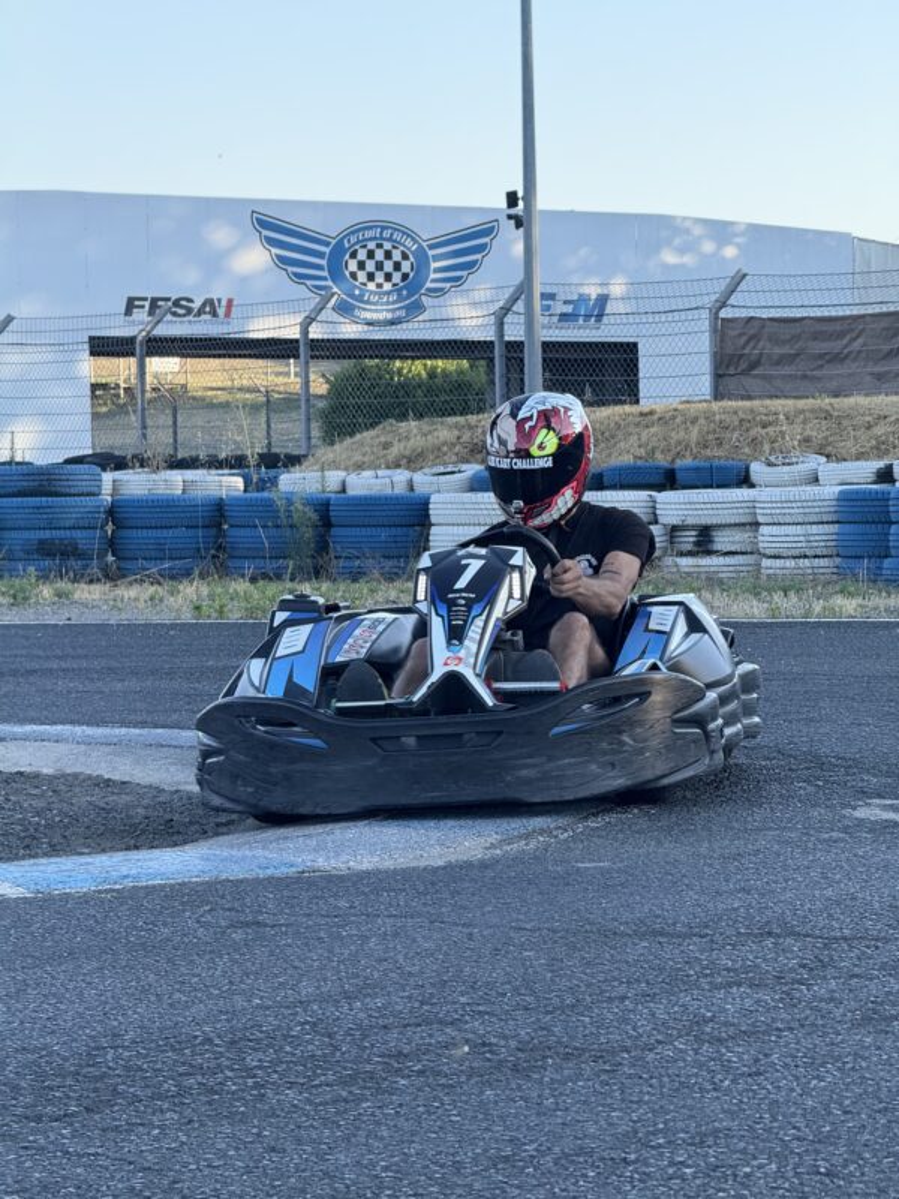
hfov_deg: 12.3
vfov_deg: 16.4
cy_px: 600
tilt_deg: -1.9
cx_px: 450
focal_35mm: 120
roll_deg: +1.0
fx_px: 4155
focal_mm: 15.66
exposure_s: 1/280
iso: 64
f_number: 2.8
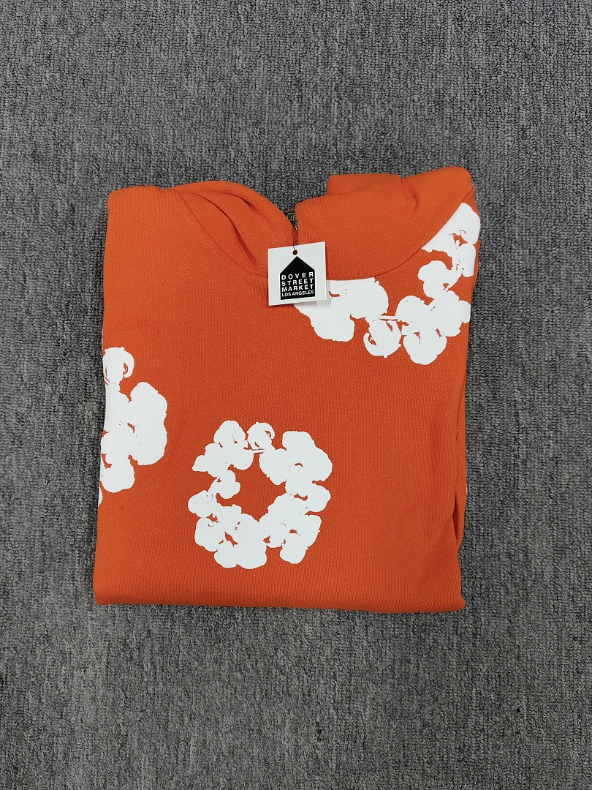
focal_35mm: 24
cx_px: 296
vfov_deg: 71.6
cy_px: 395
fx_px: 547
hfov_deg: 56.8
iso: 1416
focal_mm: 5.56
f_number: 1.88
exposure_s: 1/100
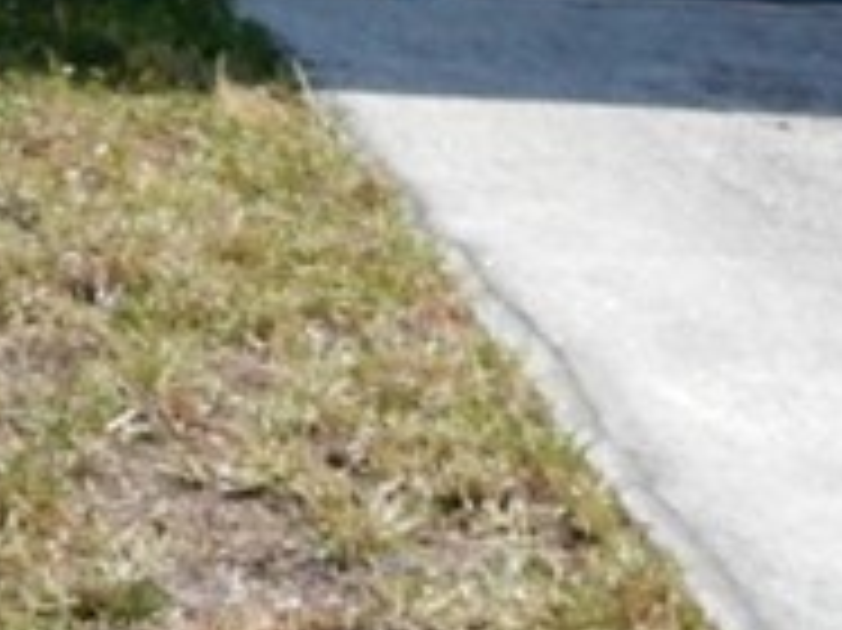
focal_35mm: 137
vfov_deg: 10.1
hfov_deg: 14.3
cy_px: -567
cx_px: 72
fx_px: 3330
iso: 125
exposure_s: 1/1000
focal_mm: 4.5
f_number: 3.7
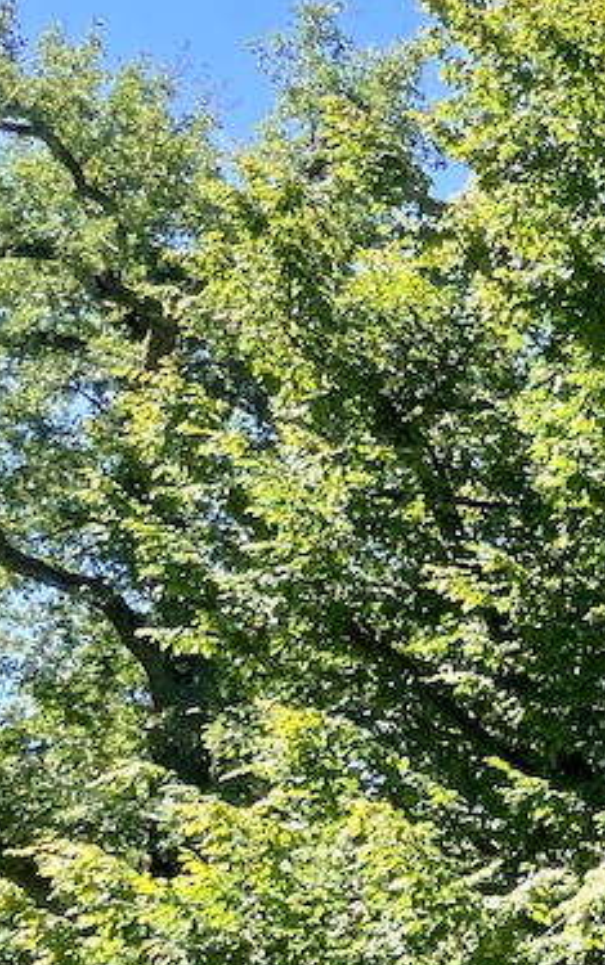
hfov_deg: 11.4
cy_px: 651
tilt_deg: +20.5
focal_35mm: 94
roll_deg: -0.3
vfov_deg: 22.0
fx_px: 2475
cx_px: 1470
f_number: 1.6
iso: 32
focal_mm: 4.2
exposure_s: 1/711
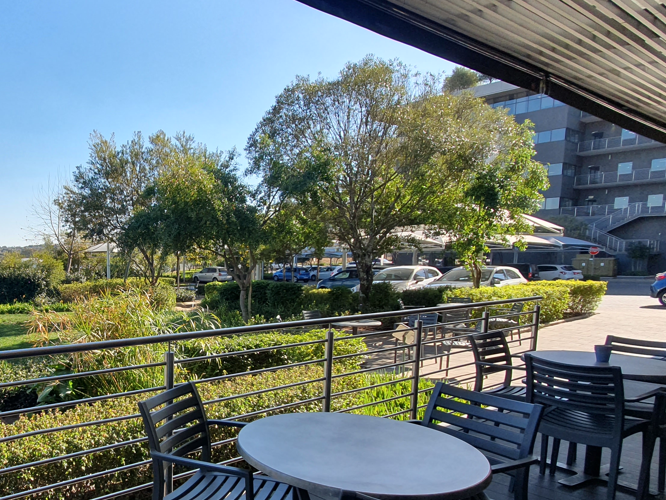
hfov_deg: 59.9
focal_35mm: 27
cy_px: 307
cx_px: 130
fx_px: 519
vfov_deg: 50.9
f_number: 2.2
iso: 50
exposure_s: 1/526
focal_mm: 1.8
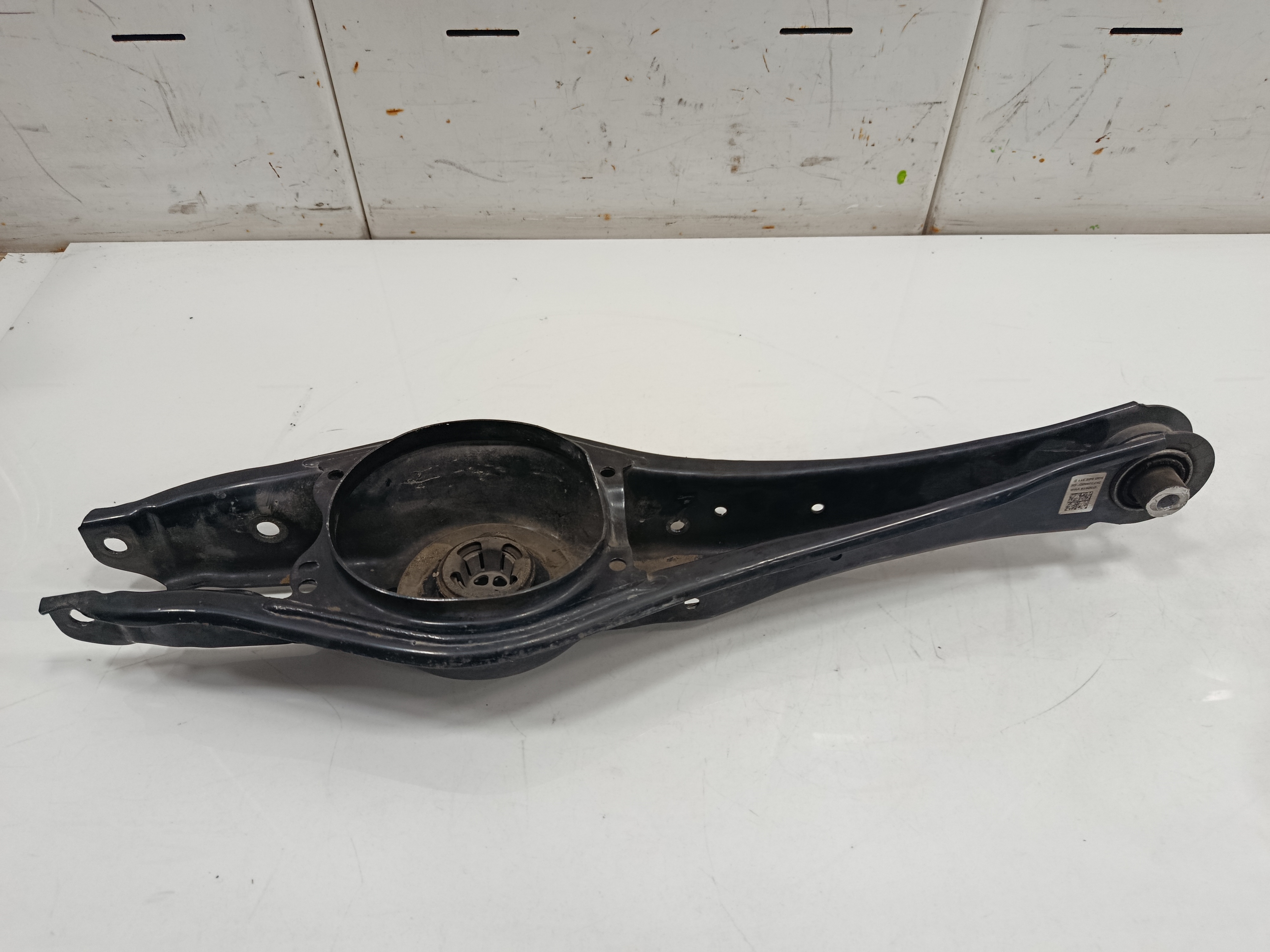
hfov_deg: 71.6
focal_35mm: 24
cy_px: 476
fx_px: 881
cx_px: 635
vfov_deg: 56.8
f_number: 1.7
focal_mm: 5.24
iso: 1056
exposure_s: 1/100
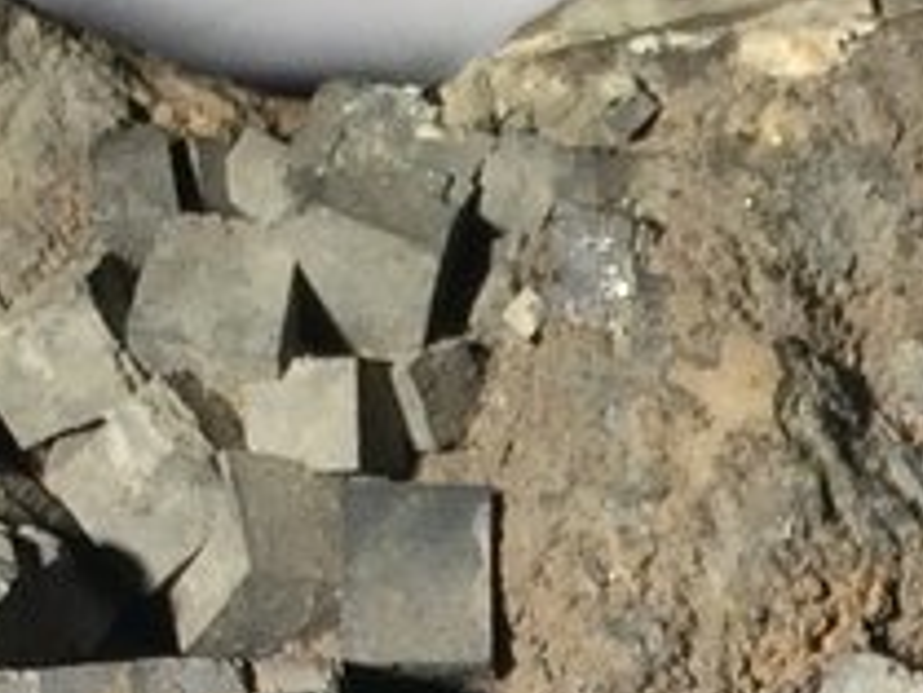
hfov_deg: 8.7
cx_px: 1453
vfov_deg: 6.3
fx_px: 5923
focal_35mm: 222
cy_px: 1788
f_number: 2.2
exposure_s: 1/120
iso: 50
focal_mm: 4.15
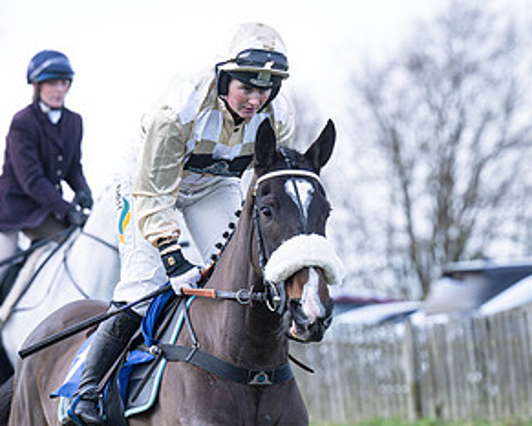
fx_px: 6269
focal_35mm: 398
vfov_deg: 3.9
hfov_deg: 4.9
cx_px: 408
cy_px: 298
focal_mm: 155
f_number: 4
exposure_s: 1/800
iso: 400
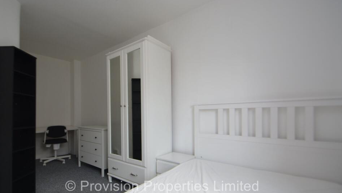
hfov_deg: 95.8
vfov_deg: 63.0
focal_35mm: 17
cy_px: 122
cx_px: 162
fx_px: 154
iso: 400
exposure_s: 1/90
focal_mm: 10
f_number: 4.8
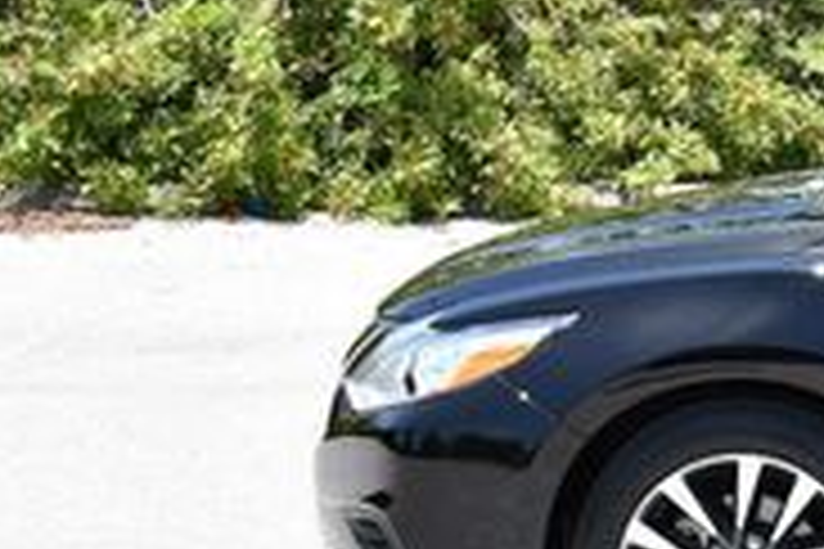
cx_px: 1432
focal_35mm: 168
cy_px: 9
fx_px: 3845
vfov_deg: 8.1
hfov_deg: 11.4
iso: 200
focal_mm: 24
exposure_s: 1/250
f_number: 8
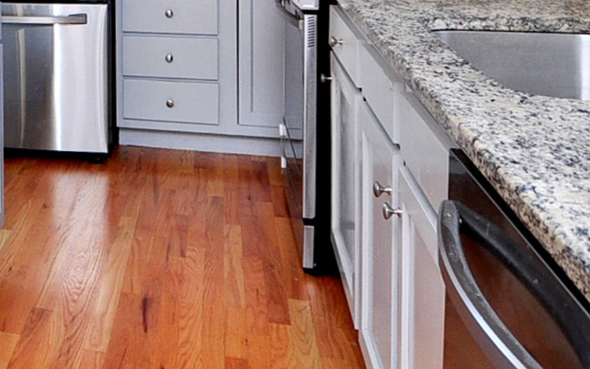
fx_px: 820
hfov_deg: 33.4
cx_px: -89
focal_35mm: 51
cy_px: -151
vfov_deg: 21.9
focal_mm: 10
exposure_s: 1/125
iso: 320
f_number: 4.5
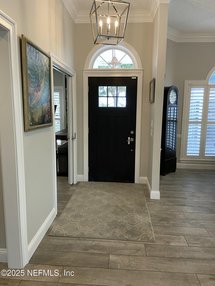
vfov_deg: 67.3
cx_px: 108
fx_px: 215
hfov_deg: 53.1
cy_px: 143
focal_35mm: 26
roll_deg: +0.3
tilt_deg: -7.1
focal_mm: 4.25
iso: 100
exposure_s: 1/60
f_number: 1.8
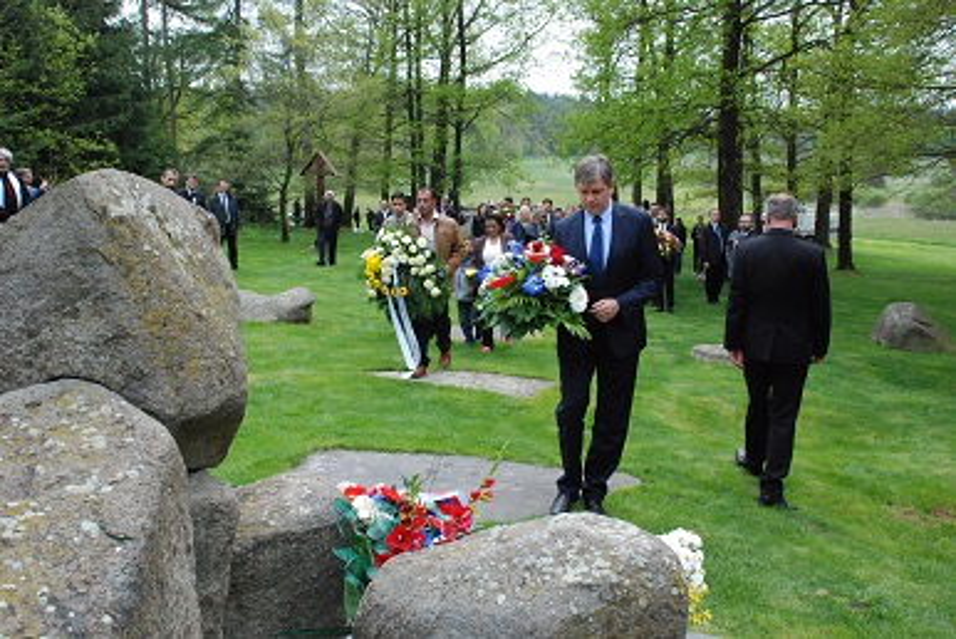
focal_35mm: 36
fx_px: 957
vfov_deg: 36.9
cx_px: 478
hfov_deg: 53.1
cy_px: 320
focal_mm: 24
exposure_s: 1/500
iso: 1600
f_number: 11
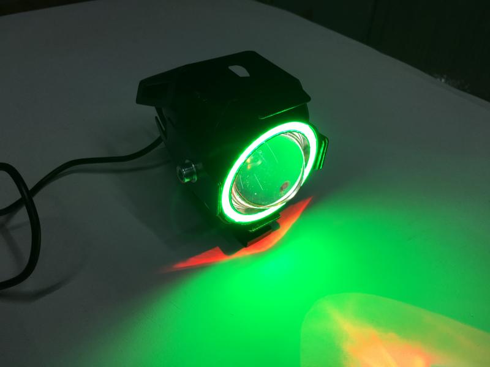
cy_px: 184
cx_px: 245
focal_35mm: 29
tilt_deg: -39.2
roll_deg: -1.7
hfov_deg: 61.7
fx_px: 411
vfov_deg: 48.2
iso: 25
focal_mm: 4.15
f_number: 2.2
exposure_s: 1/120
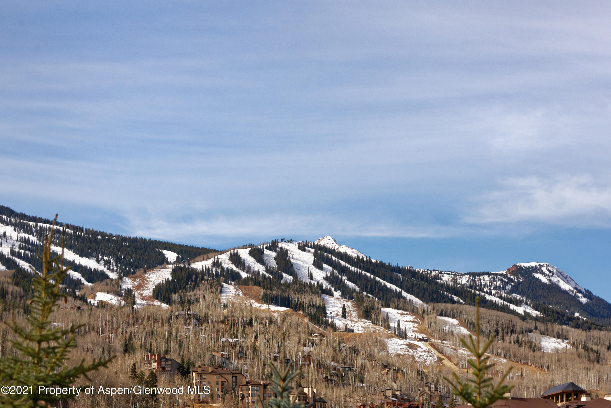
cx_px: 306
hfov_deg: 24.8
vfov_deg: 16.7
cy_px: 204
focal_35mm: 82
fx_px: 1392
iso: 320
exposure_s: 1/2000
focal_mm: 82
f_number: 7.1
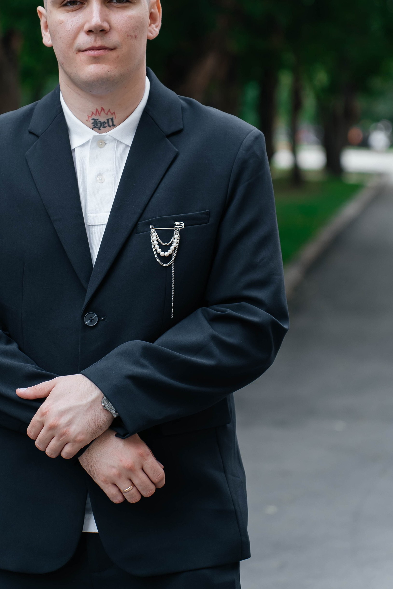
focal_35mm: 118
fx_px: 1932
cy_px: 176
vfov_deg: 17.3
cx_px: 96
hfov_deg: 11.6
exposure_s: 1/200
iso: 50
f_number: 2.8
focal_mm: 75
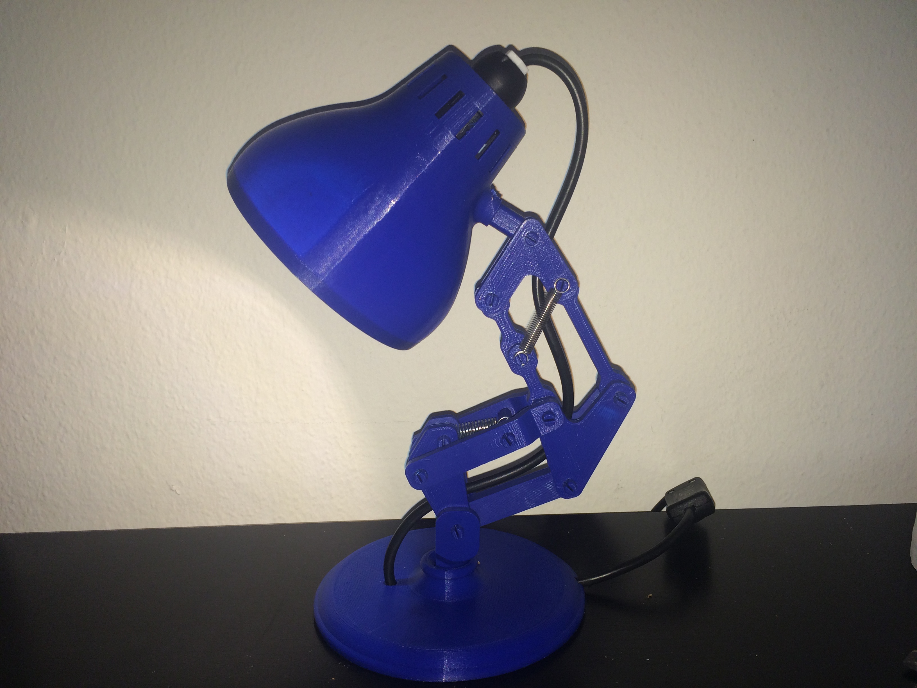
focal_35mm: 29
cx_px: 458
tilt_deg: -12.2
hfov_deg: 61.7
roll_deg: +0.1
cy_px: 344
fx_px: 768
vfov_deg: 48.2
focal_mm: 4.15
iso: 32
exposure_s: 1/46
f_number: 2.2
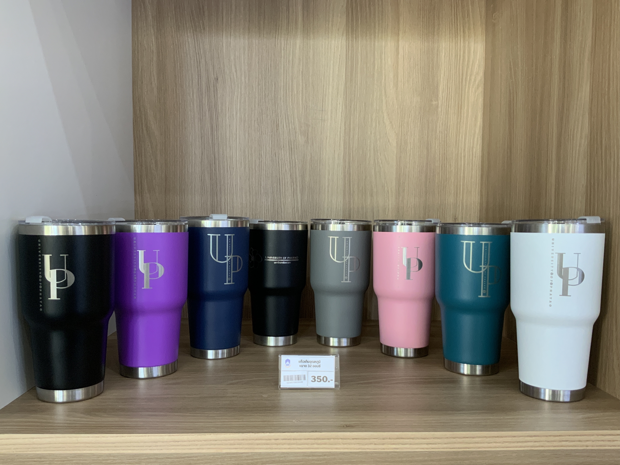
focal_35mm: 29
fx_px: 519
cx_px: 310
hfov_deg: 61.7
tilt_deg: -5.1
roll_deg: -1.1
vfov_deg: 48.2
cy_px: 232
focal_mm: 3
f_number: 1.8
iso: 125
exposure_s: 1/60
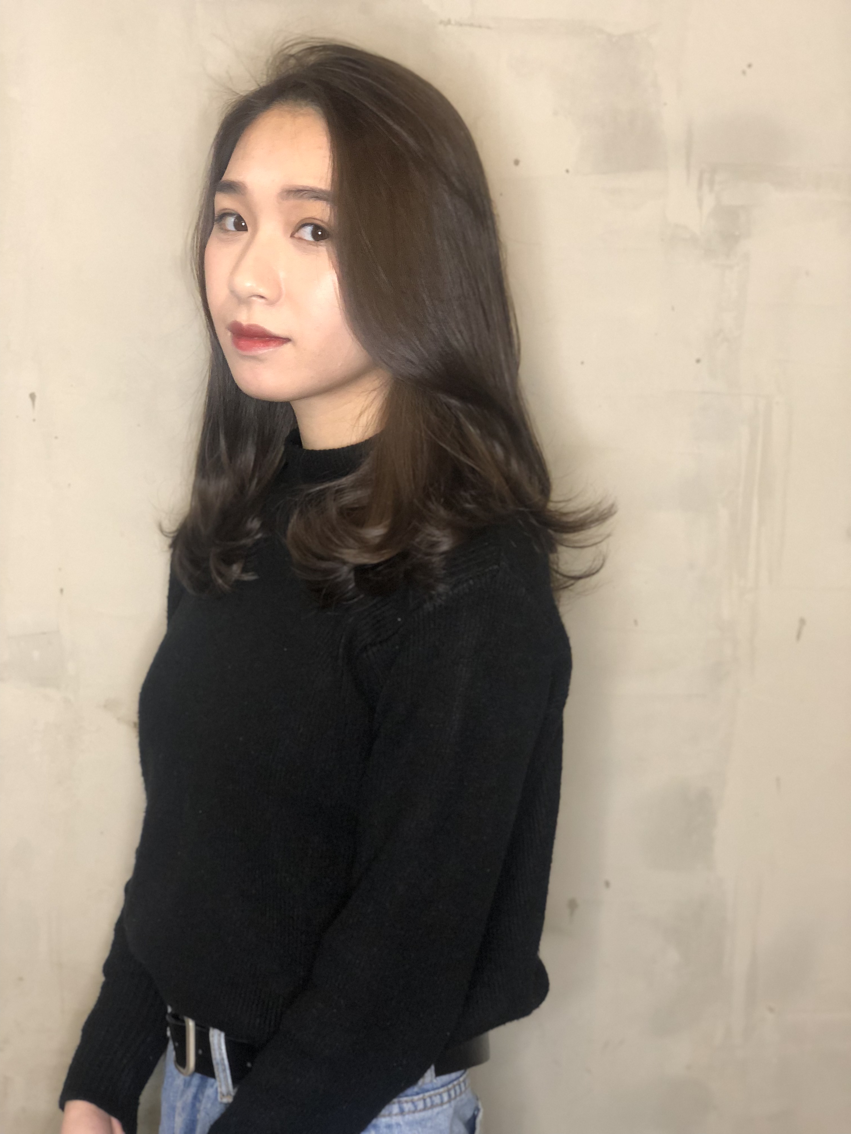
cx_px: 426
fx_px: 1704
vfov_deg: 36.8
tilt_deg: -10.0
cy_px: 567
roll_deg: -1.6
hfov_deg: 28.0
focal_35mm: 52
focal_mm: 6
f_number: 2.4
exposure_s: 1/33
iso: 100
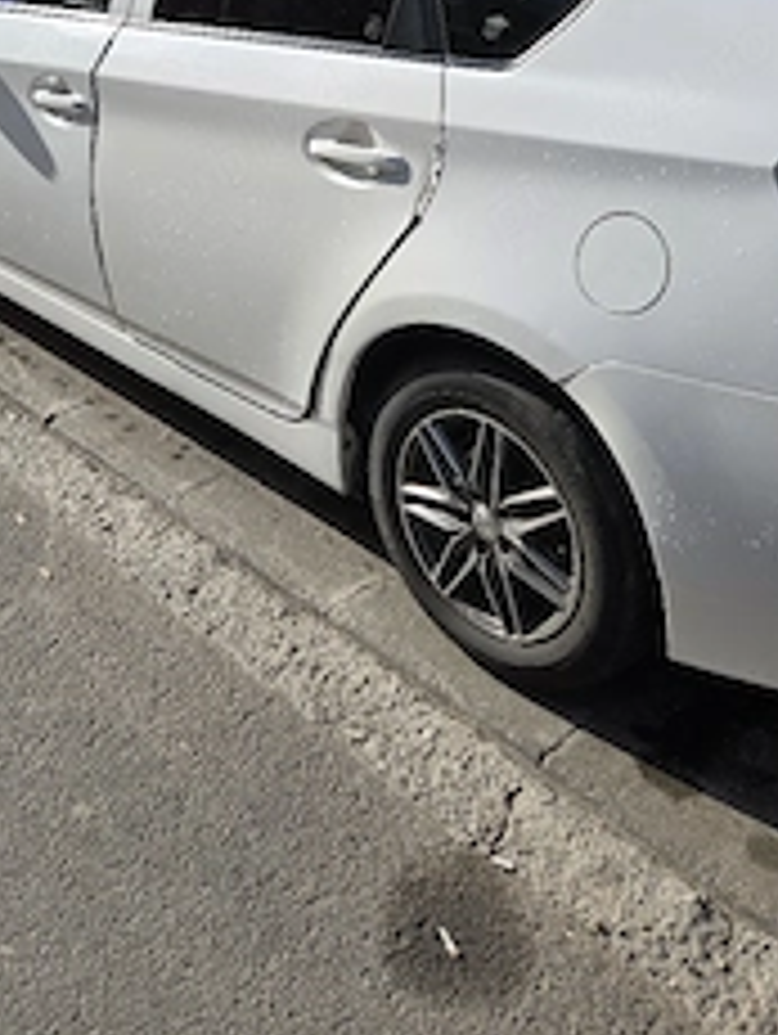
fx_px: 1196
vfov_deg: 44.2
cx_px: 369
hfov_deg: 36.0
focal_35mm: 40
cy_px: 184
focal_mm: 5.4
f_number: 1.8
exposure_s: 1/3333
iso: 50
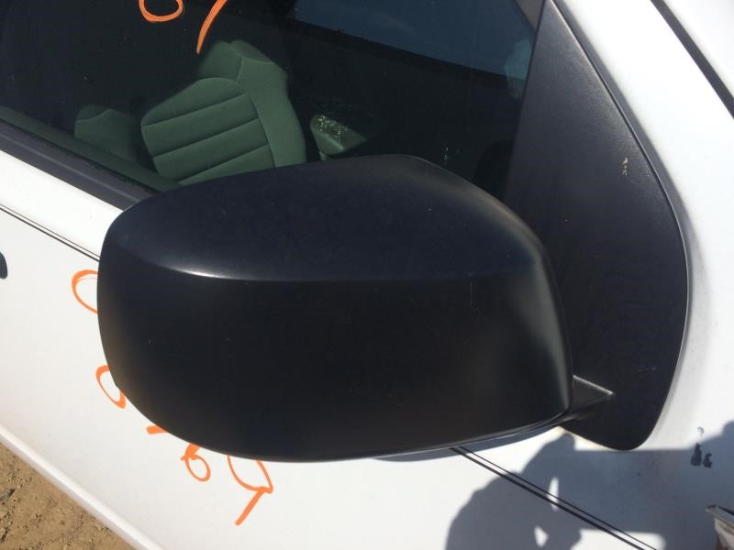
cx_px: 367
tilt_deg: -29.8
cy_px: 275
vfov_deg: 48.2
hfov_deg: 61.7
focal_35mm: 29
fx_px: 615
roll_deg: +0.4
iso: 32
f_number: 2.2
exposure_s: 1/3425
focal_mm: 4.15
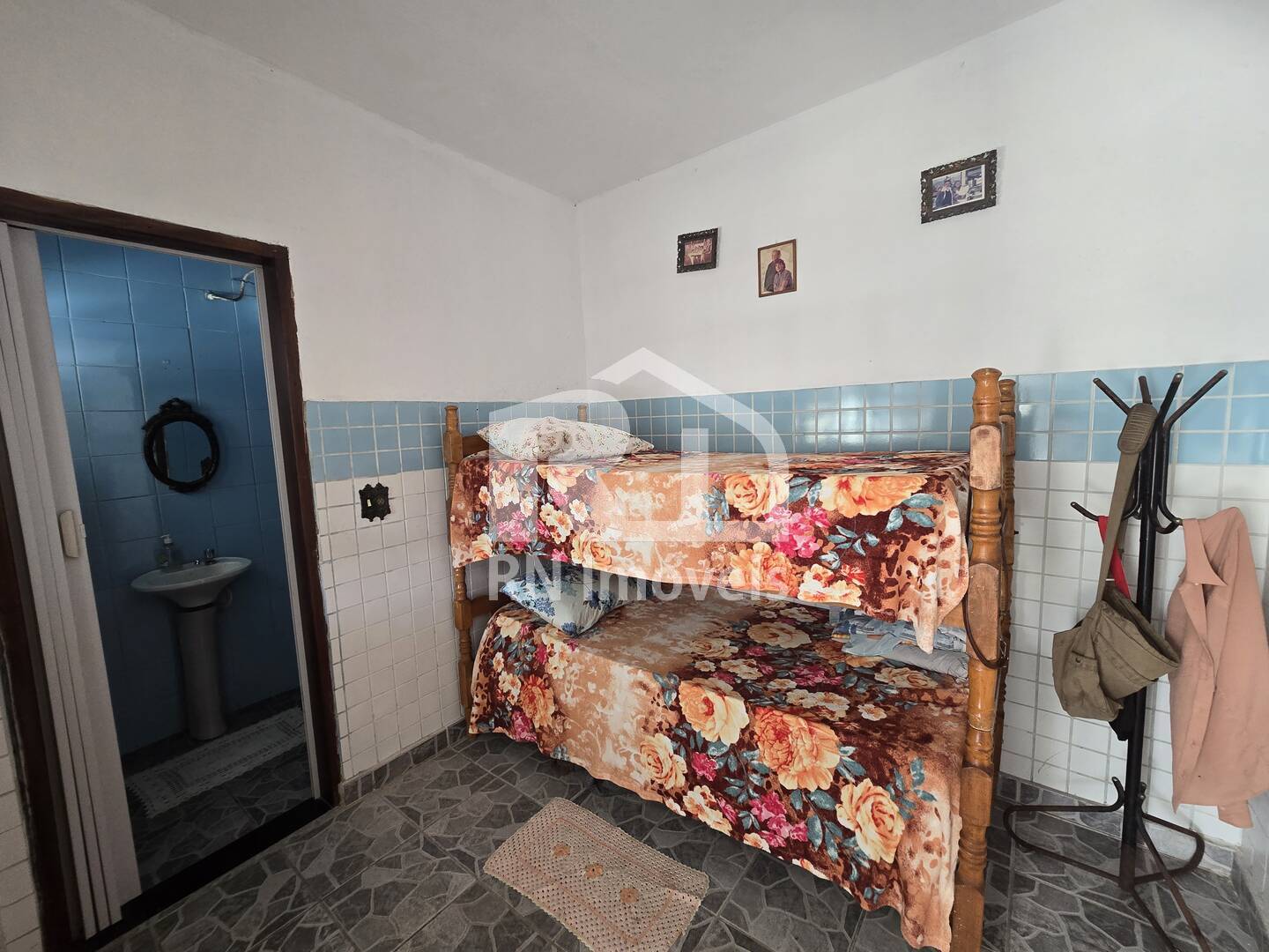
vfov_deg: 89.9
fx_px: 477
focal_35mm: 13
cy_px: 476
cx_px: 634
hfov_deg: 106.2
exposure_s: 1/60
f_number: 2.2
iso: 200
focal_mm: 2.2
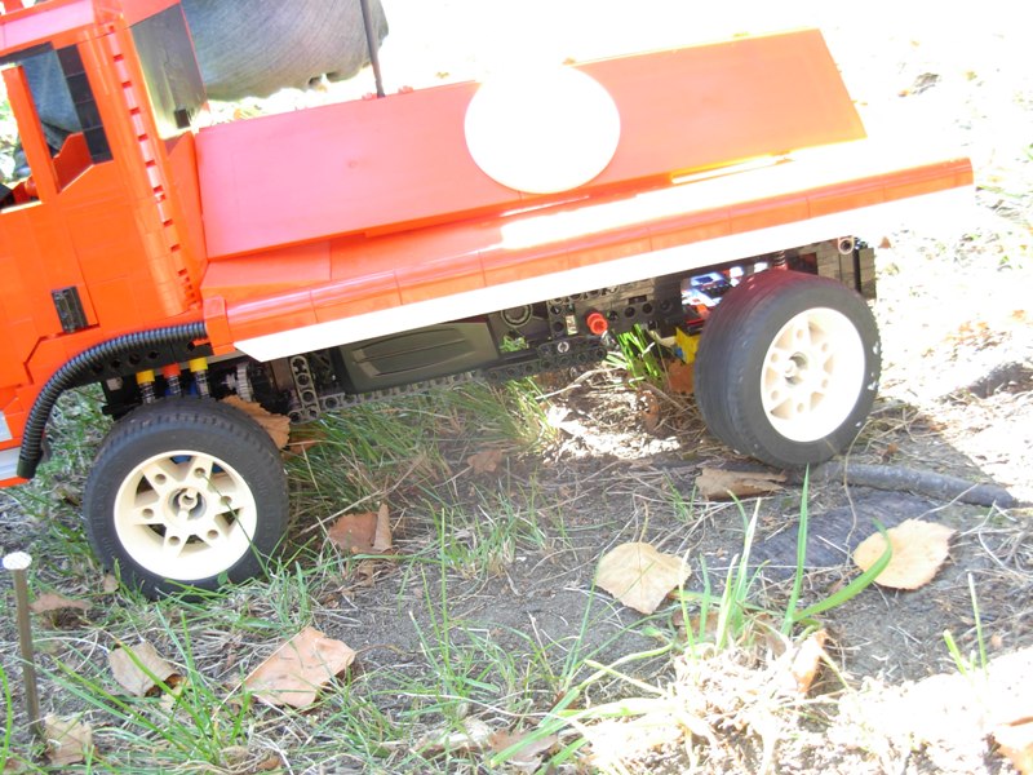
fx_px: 1134
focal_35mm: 38
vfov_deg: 37.7
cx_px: 516
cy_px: 388
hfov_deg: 49.0
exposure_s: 1/25.3
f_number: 2.9
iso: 79
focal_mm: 6.3
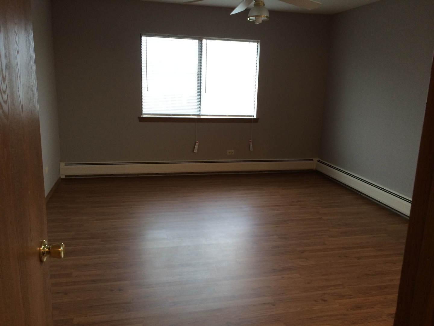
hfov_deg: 60.0
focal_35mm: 30
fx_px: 376
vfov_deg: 46.8
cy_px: 163
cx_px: 217
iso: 125
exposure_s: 1/30
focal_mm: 4.12
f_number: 2.2
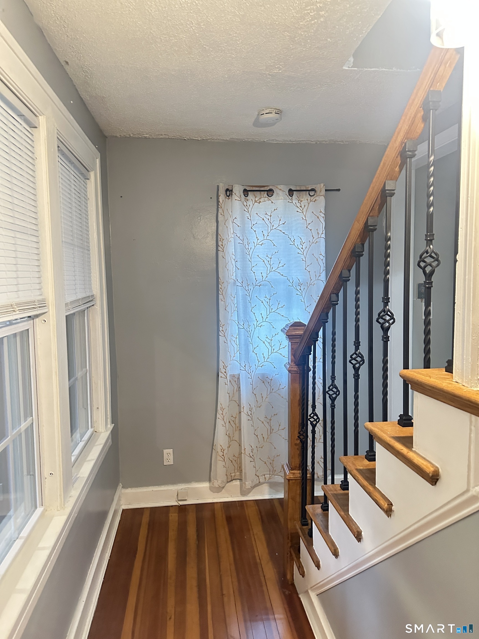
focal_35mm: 24
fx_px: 443
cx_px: 240
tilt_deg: -3.9
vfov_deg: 71.6
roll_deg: +0.7
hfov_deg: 56.8
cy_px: 320
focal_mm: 6.86
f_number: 1.78
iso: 800
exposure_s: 1/60
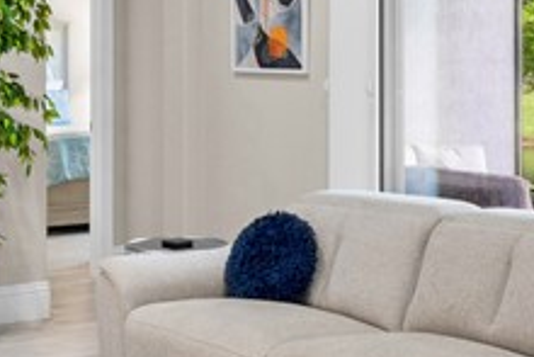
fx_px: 1209
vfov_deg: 16.6
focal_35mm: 81
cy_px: 36
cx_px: 167
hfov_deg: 24.7
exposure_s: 1
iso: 320
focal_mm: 11
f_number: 6.3
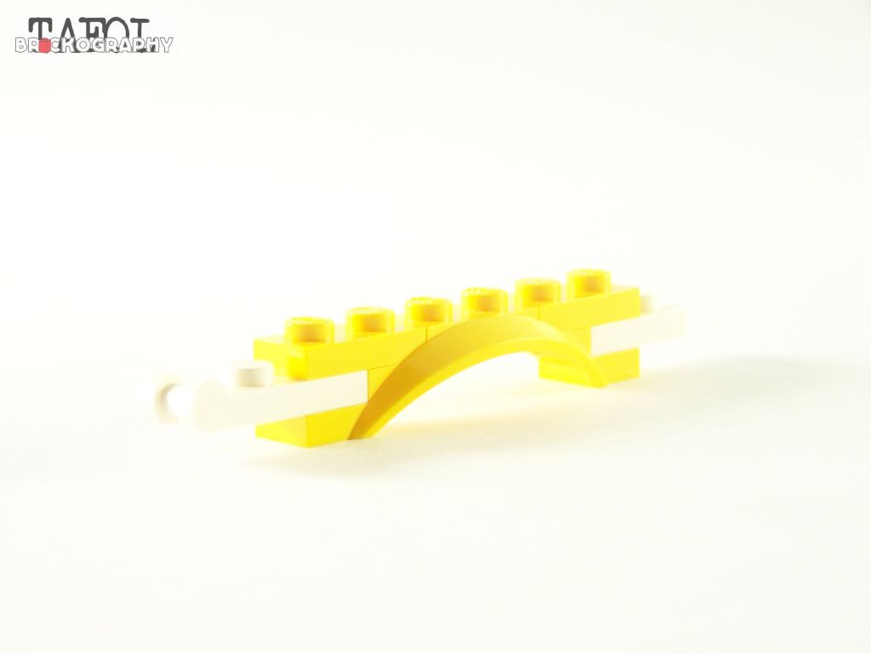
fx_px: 2642
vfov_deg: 14.1
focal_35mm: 105
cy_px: 326
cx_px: 436
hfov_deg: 18.7
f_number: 3.2
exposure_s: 1/30
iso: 200
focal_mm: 17.5
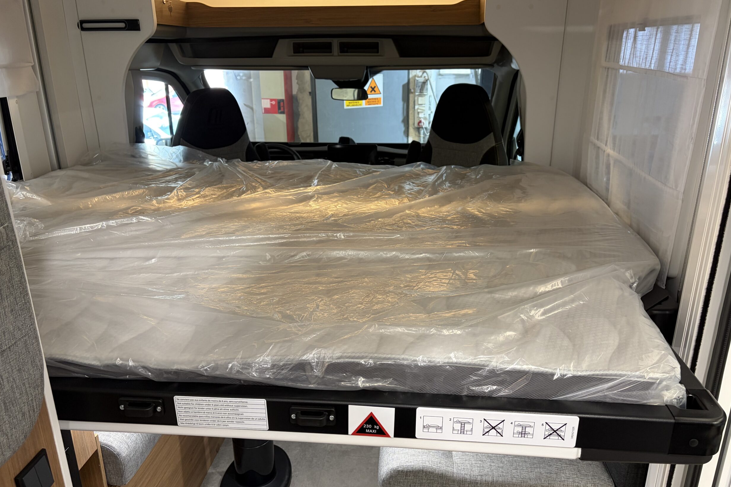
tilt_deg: -20.5
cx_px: 374
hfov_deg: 65.5
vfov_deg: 46.4
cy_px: 250
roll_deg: +0.5
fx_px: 569
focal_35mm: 28
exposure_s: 1/50
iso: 160
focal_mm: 5.96
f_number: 1.6
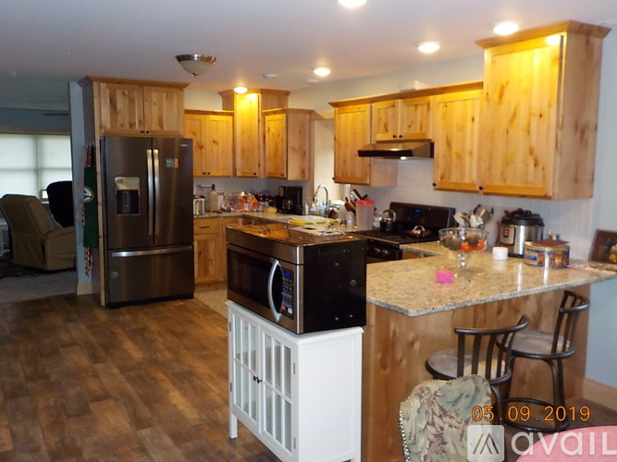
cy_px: 231
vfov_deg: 46.8
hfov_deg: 60.0
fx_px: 535
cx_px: 308
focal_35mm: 30
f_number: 3.3
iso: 250
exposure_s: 1/30
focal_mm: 4.1
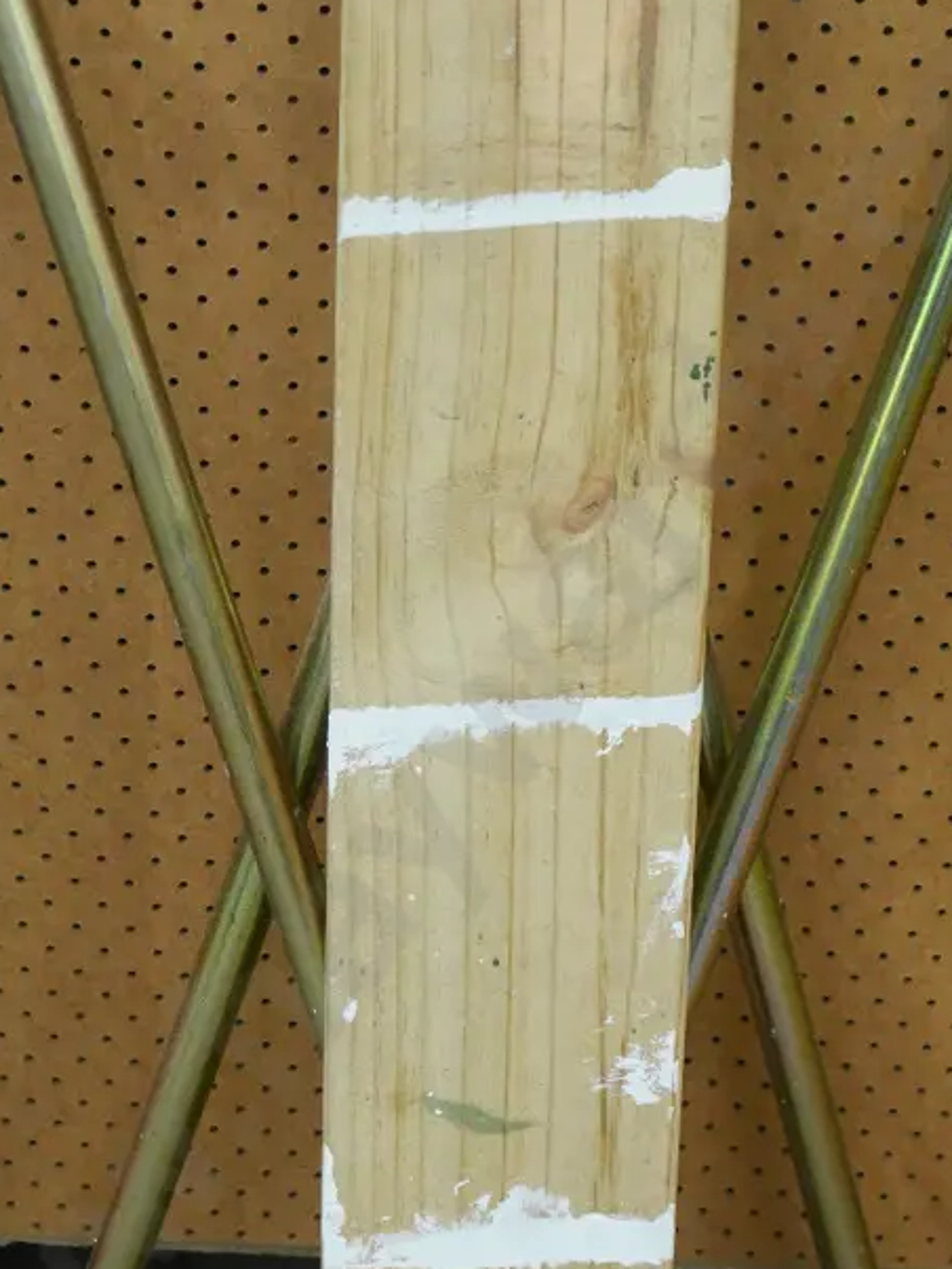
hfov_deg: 17.4
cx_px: 536
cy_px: 677
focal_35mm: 85
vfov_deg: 23.0
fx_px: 3115
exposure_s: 1/40
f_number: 5.2
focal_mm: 25
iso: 3200
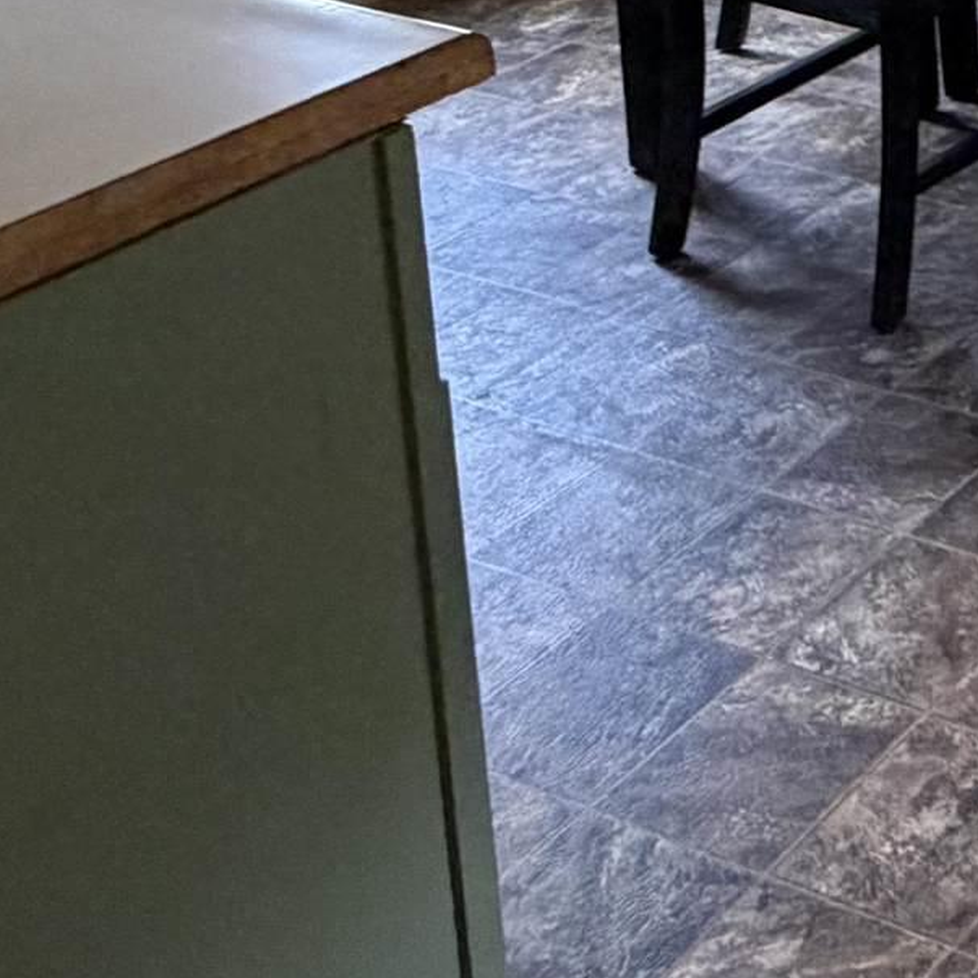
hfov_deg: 20.2
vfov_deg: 22.9
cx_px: 1724
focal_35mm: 63
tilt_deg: -11.0
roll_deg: -1.8
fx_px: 2014
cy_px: -433
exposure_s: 1/120
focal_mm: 2.22
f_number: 2.2
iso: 320
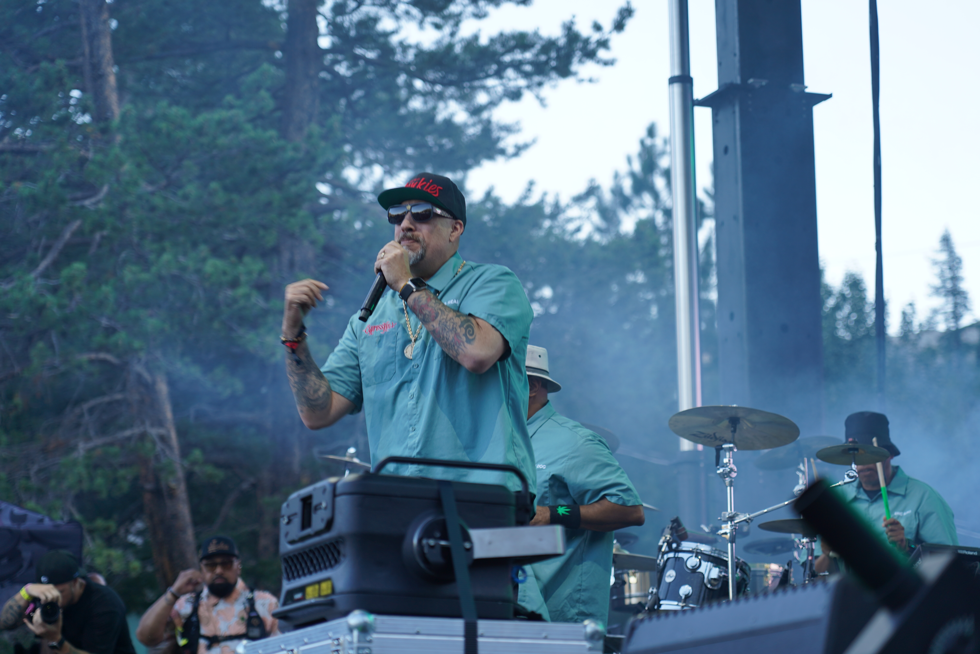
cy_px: 327
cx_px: 490
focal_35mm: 105
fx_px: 2858
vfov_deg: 13.0
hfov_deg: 19.5
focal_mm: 105
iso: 160
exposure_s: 1/125
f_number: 4
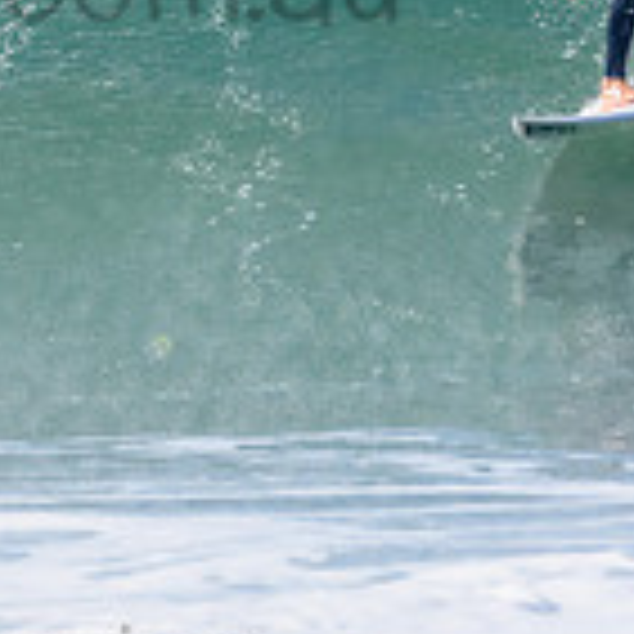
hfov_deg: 0.7
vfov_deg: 0.7
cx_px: -76
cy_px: -83
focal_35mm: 2630
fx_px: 54497
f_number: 5.6
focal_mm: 500
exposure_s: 1/2000
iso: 400
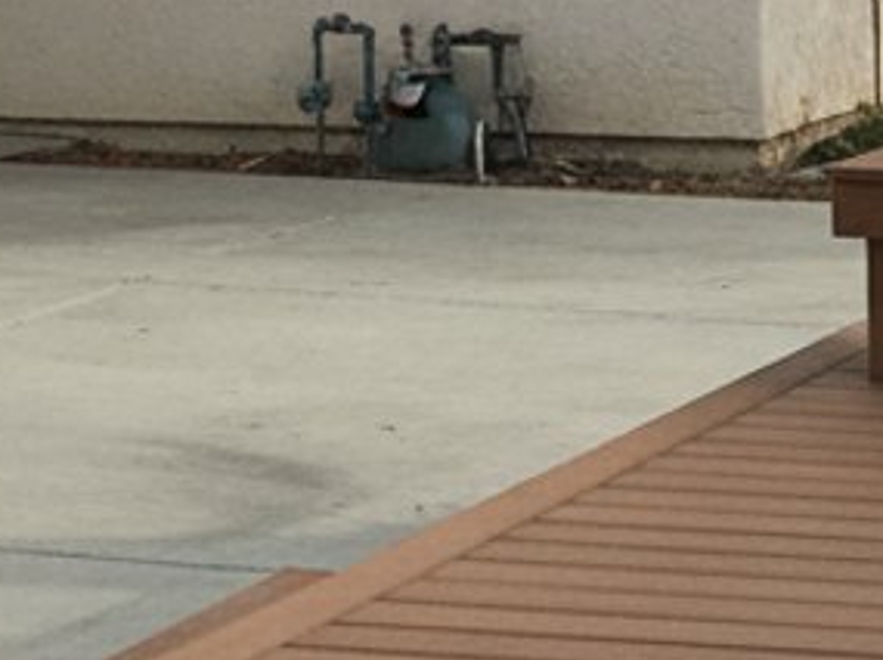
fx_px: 2471
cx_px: 1019
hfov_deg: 19.3
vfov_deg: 15.2
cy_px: 273
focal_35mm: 97
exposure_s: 1/433
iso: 680
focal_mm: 6.4
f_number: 1.8
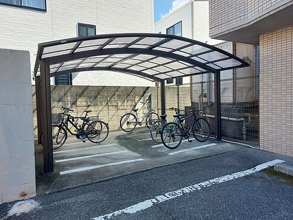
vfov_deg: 56.8
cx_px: 146
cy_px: 110
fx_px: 203
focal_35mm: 24
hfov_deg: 71.6
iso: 25
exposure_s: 1/159
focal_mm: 5.23
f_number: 1.8
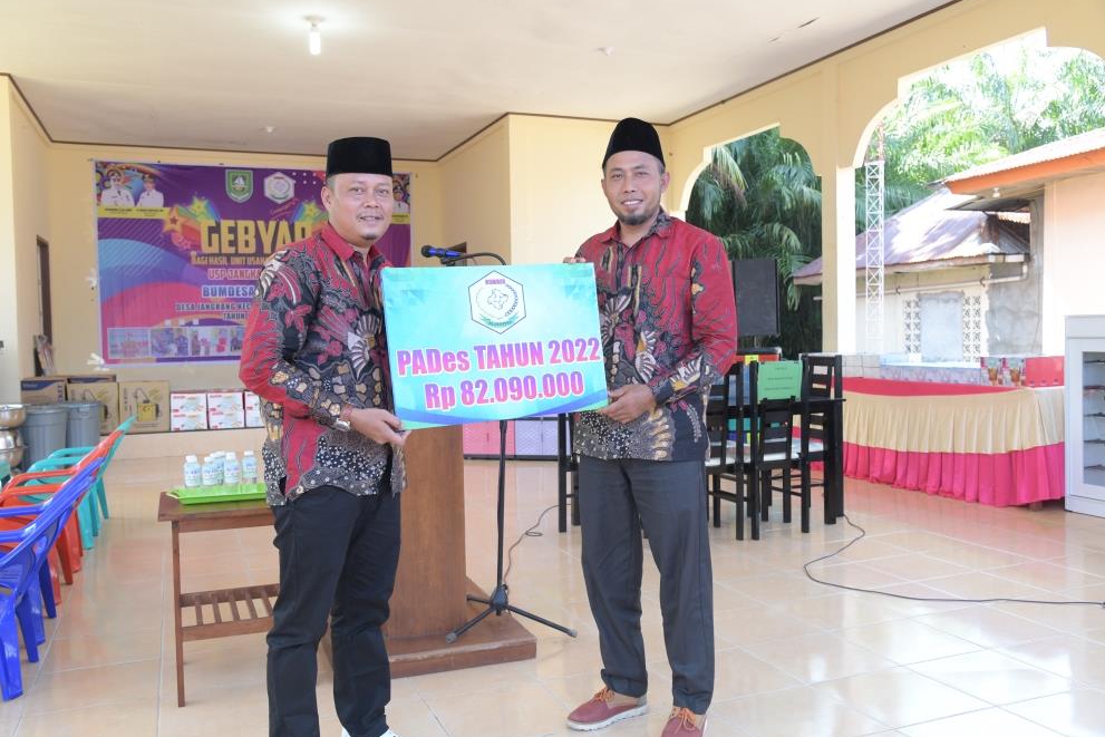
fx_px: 952
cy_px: 374
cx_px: 535
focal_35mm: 31
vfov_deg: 42.3
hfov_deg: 60.3
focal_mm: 30
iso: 800
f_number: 5.6
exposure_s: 1/125
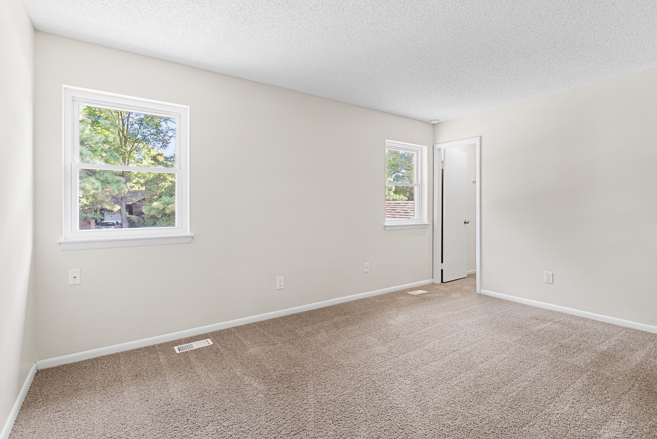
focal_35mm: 17
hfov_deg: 93.2
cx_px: 328
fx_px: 310
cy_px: 220
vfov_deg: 70.5
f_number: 9
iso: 1250
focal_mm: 17
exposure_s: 1/6
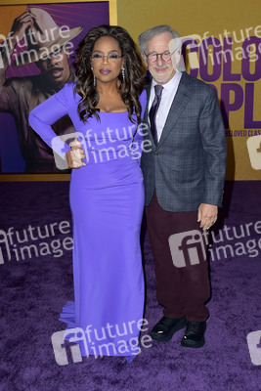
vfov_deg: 55.8
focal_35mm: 34
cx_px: 130
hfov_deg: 38.9
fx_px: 369
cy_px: 196
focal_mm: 34
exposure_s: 1/250
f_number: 6.3
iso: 320
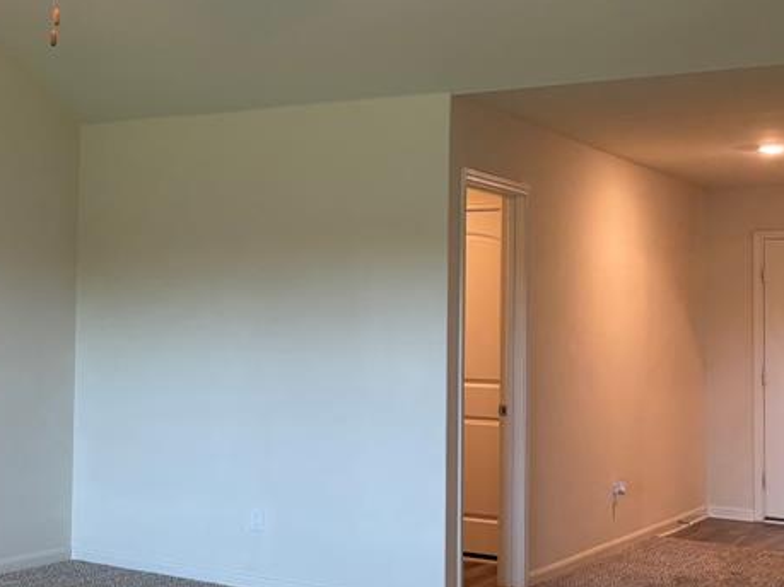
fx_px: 1313
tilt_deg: +2.7
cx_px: 32
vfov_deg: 25.2
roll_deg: -1.7
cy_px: 235
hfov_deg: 31.2
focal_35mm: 58
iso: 100
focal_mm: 5.96
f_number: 1.6
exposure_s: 1/60
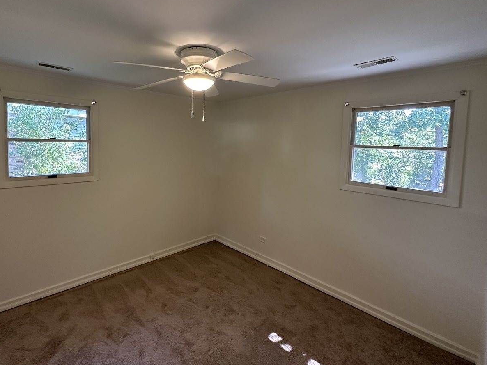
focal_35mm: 17
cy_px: 157
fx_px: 239
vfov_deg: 74.3
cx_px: 212
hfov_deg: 90.6
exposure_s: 1/60
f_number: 2.2
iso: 400
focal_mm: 2.22
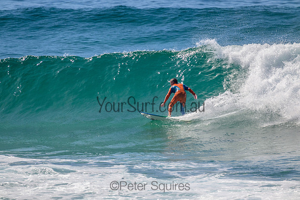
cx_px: 150
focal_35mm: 800
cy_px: 100
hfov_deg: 2.6
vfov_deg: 1.7
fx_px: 6668
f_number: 11
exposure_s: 1/2000
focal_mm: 800
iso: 1000
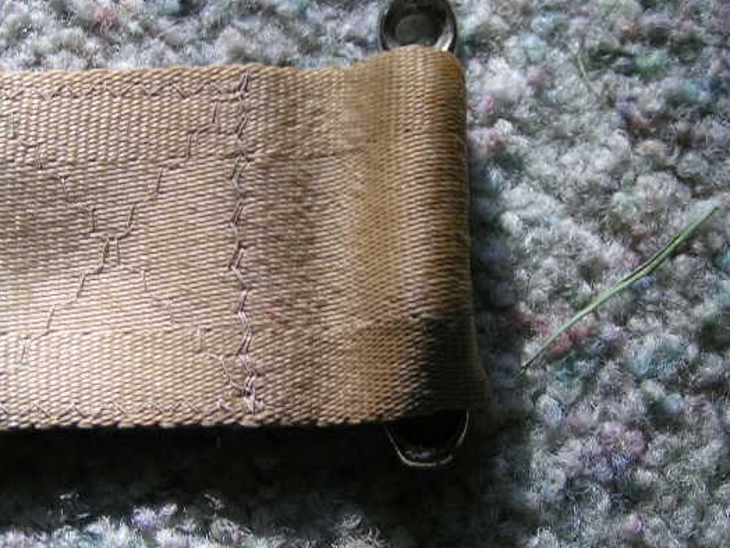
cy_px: 258
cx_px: 411
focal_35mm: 77
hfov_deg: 25.3
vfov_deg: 19.1
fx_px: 1624
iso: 50
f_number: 3.2
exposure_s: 1/60
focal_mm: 9.7
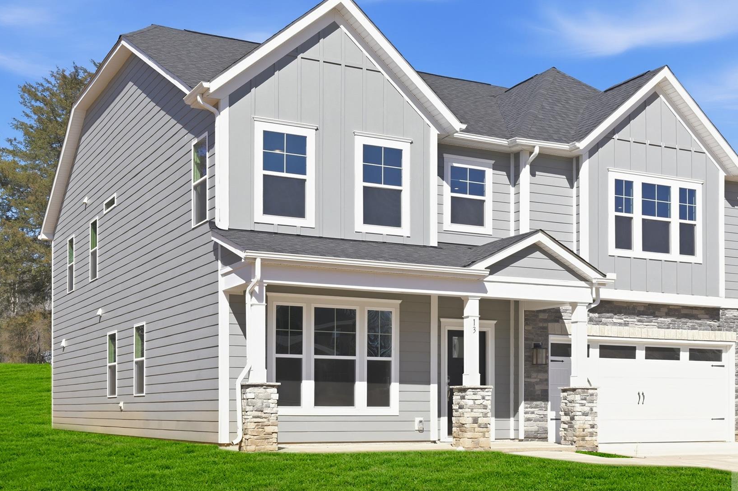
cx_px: 412
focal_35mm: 49
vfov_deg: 27.5
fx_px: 1004
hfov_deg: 40.3
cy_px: 250
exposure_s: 1/200
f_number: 8
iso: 100
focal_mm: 39
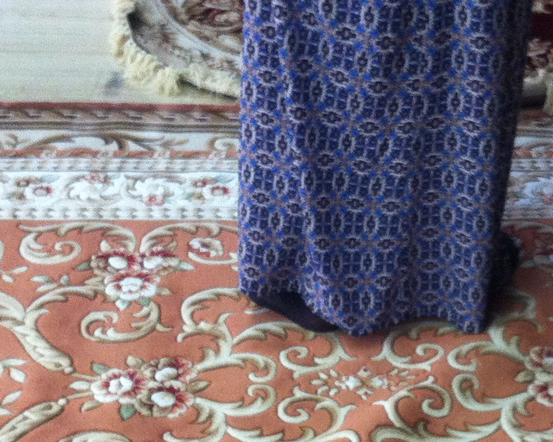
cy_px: 449
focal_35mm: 95
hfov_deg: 20.0
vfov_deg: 15.9
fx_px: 1555
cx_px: 417
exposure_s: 1/15
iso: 200
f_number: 2.8
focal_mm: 3.85
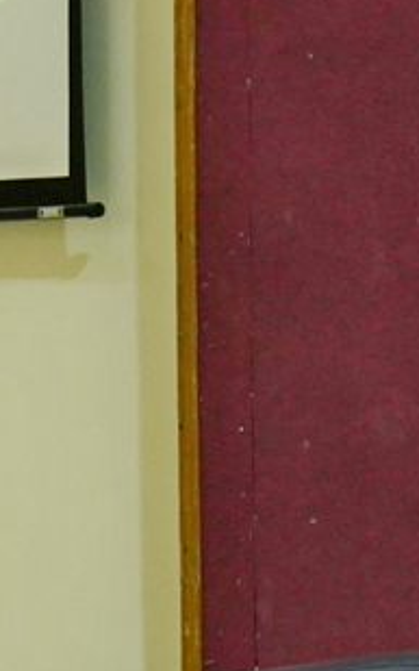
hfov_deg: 2.5
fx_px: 9487
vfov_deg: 4.0
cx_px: -751
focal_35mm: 519
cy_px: 376
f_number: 4
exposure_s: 1/200
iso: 3200
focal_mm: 105
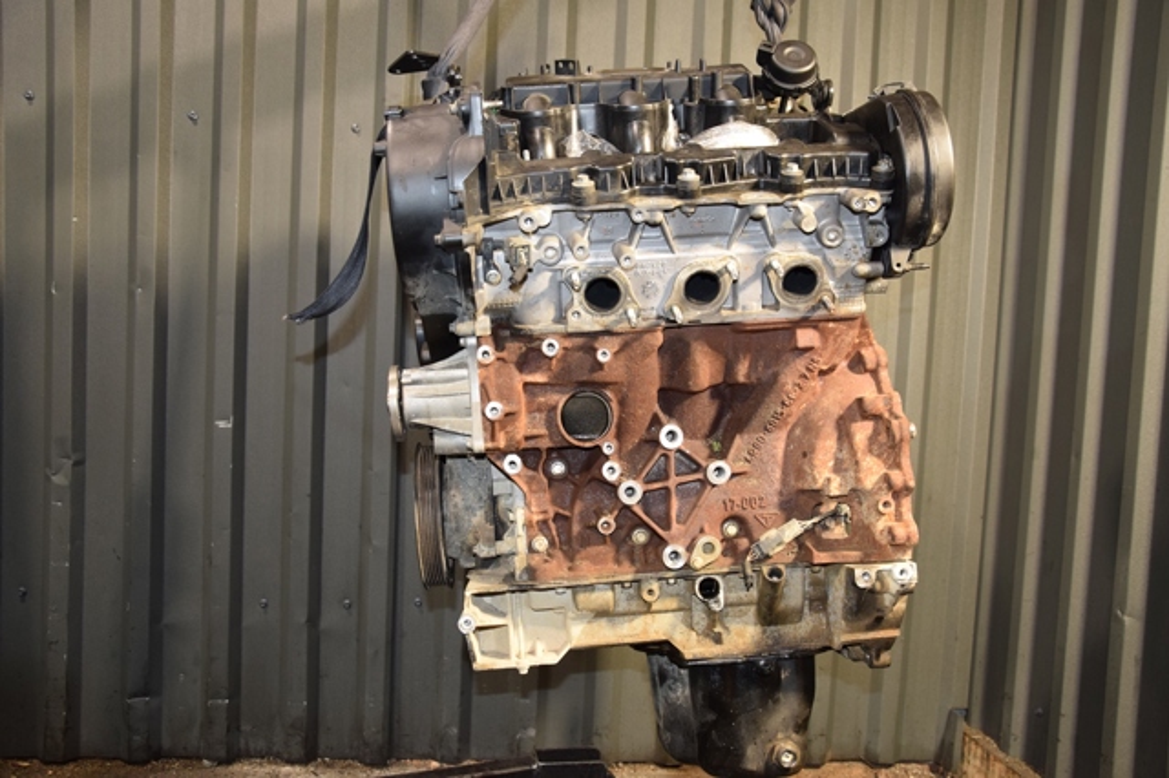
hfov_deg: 57.2
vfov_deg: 39.9
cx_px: 584
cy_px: 389
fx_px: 1071
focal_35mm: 33
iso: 800
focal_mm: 22
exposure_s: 1/80
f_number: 5
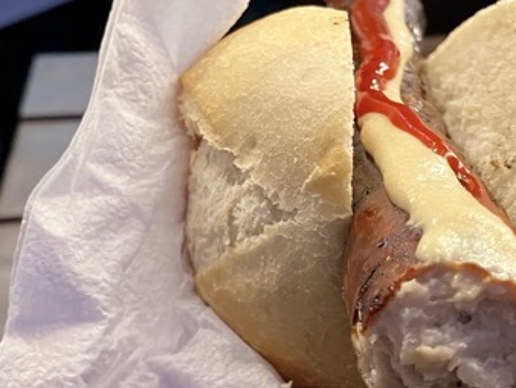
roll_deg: +1.8
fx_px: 791
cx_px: 400
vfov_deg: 27.0
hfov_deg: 35.2
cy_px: 315
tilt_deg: -38.7
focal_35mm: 53
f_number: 1.8
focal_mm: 3.99
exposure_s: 1/50
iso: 160
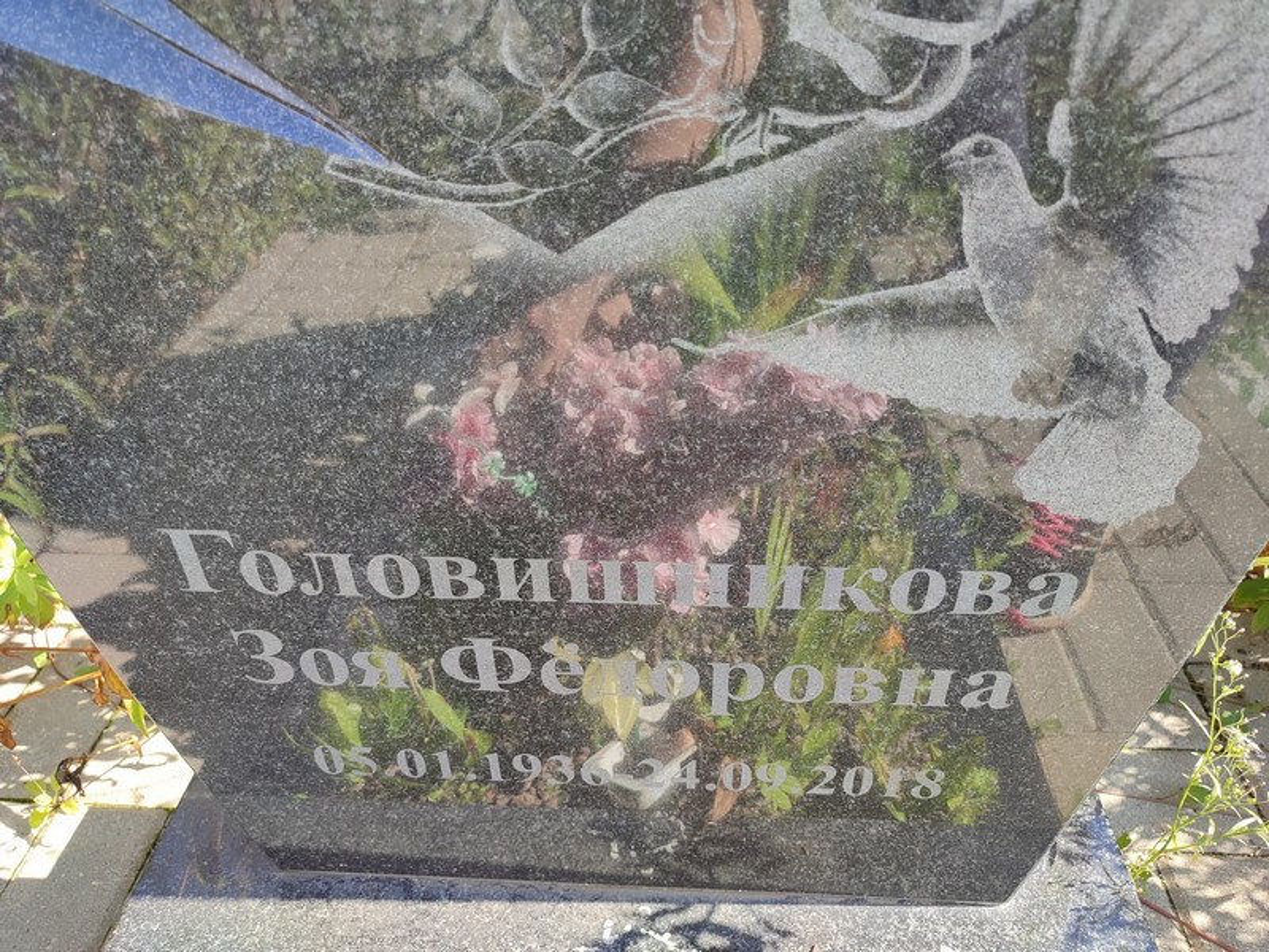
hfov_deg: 69.4
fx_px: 916
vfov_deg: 54.9
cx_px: 634
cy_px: 476
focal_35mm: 25
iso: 50
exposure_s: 1/121
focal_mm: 6.04
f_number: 1.9
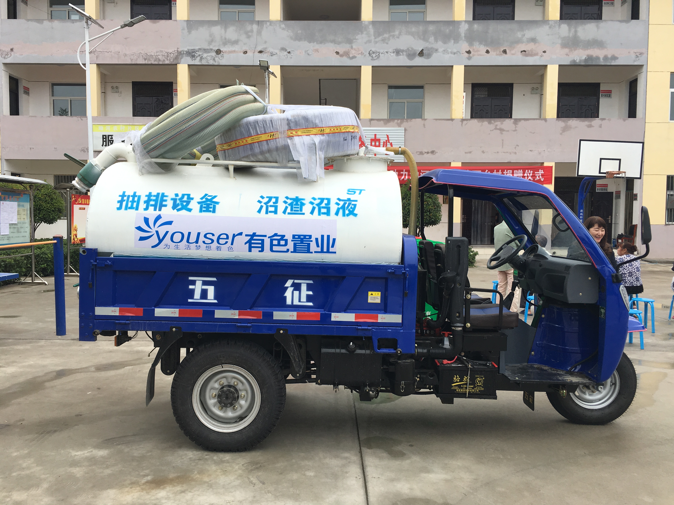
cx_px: 337
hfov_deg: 61.7
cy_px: 252
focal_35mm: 29
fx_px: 565
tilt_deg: -2.4
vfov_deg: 48.2
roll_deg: -0.3
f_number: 2.2
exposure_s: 1/705
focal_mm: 4.15
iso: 25
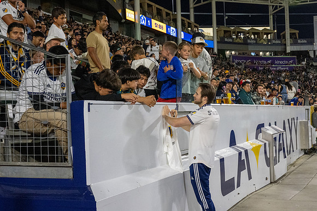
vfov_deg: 26.1
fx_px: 457
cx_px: 175
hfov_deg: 38.2
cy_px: 103
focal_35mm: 52
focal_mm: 41
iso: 5600
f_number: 8
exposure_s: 1/400
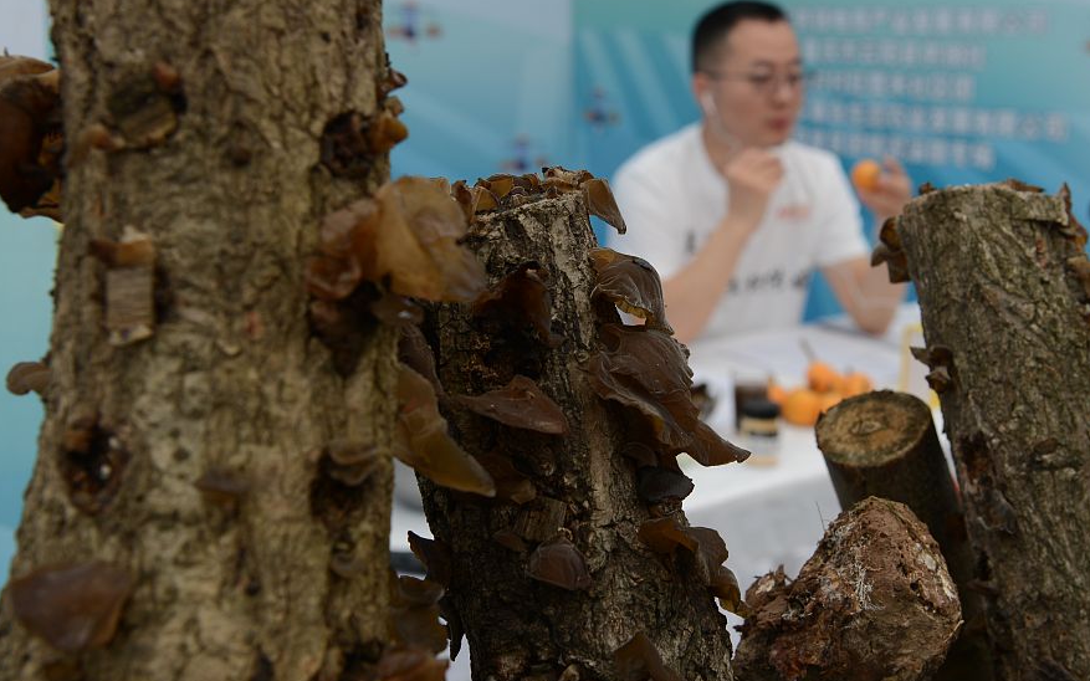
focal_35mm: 53
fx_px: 1574
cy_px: 292
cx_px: 659
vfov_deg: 24.4
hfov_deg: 38.0
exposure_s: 1/125
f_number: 7.1
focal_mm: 38
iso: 200
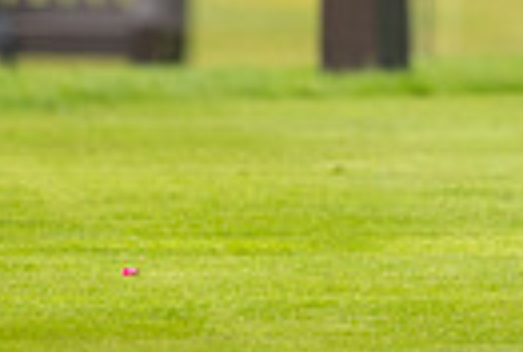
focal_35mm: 1326
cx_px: 411
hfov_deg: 1.6
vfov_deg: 1.0
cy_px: -390
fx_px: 19308
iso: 200
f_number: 4
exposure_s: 1/500
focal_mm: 300
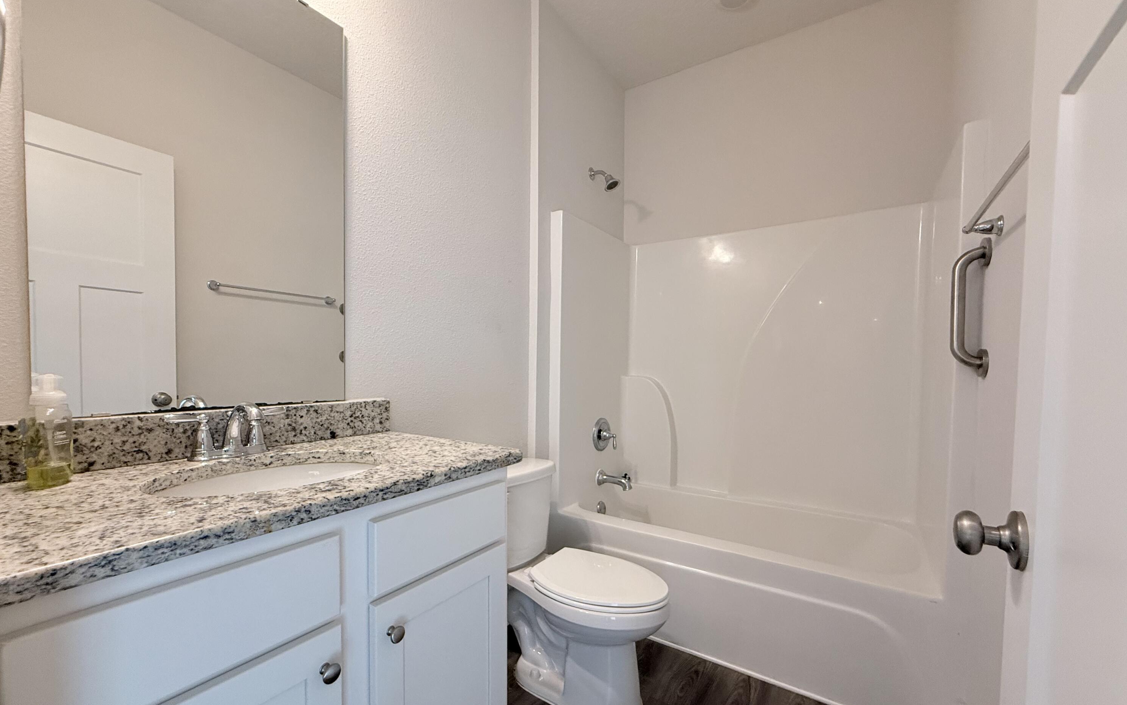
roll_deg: -0.5
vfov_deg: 74.7
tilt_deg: -1.9
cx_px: 563
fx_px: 461
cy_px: 382
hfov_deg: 101.5
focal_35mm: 15
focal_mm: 2.22
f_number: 2.2
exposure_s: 1/120
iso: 250
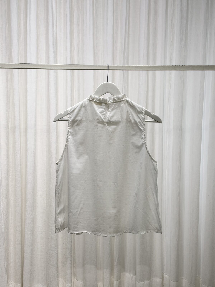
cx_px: 108
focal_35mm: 48
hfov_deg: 30.3
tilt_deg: -5.1
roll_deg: -0.8
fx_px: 398
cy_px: 144
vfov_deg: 39.7
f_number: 1.8
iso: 100
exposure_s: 1/116
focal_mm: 6.93
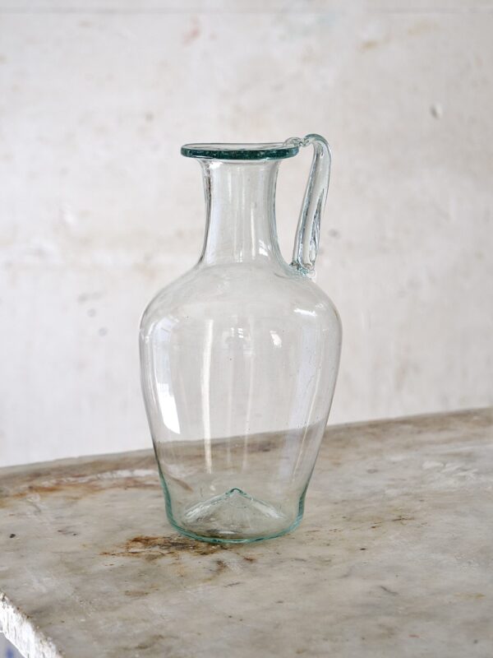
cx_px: 246
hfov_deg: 18.4
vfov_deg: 24.4
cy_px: 329
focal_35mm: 80
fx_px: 1519
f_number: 3.9
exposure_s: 1/200
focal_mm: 40
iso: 200
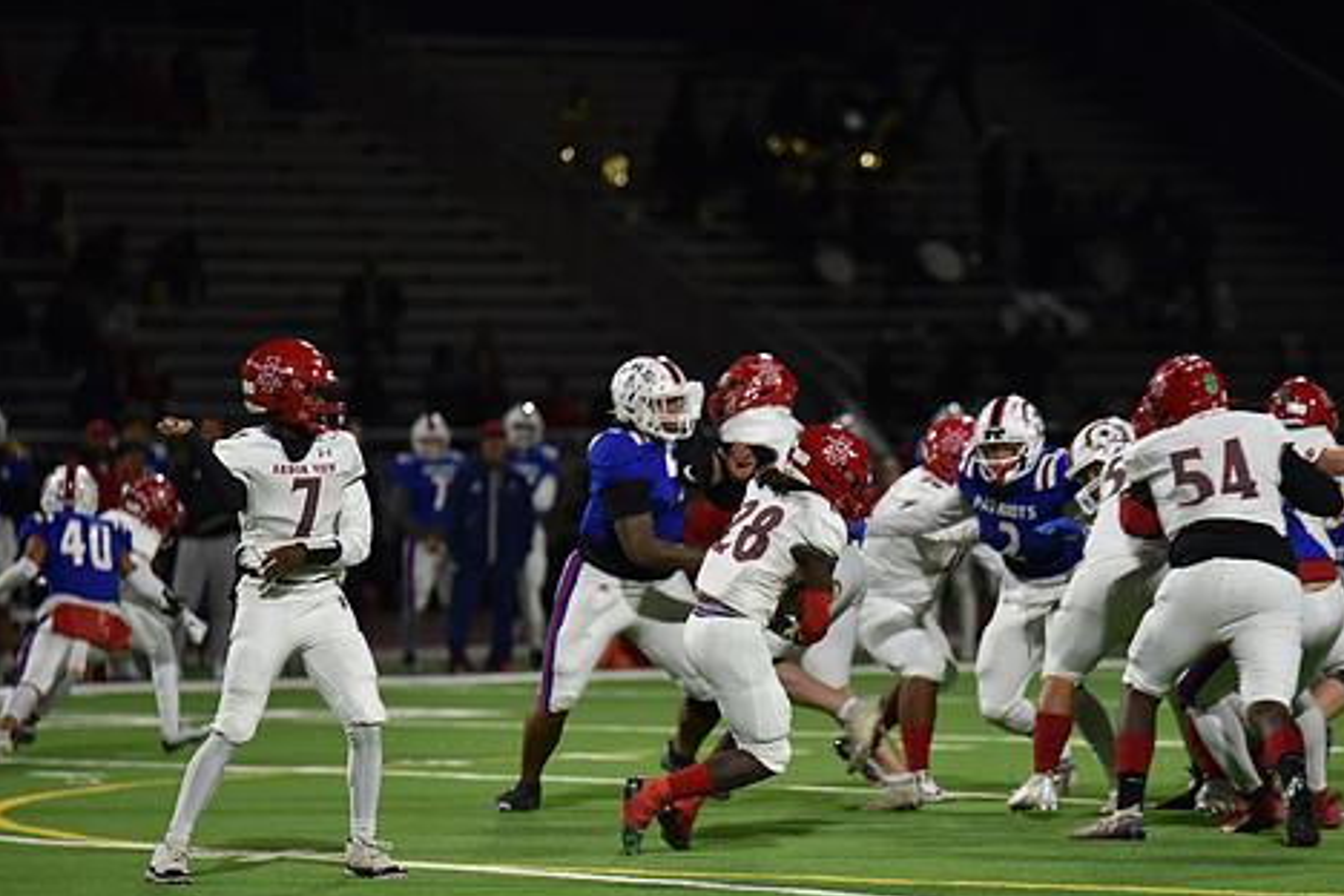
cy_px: 538
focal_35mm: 248
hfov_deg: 8.3
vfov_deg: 5.5
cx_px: 781
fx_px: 9258
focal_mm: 200
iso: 1800
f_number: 2.8
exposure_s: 1/640
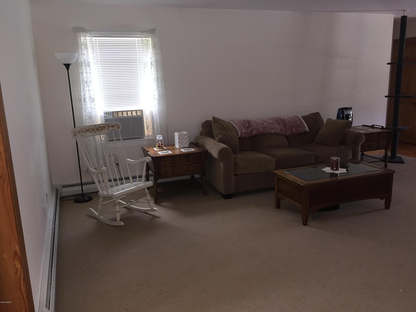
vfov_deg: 48.2
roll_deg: +0.2
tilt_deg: -13.7
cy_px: 156
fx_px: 349
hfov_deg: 61.7
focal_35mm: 29
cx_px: 208
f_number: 2.2
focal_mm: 4.15
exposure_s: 1/24
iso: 200
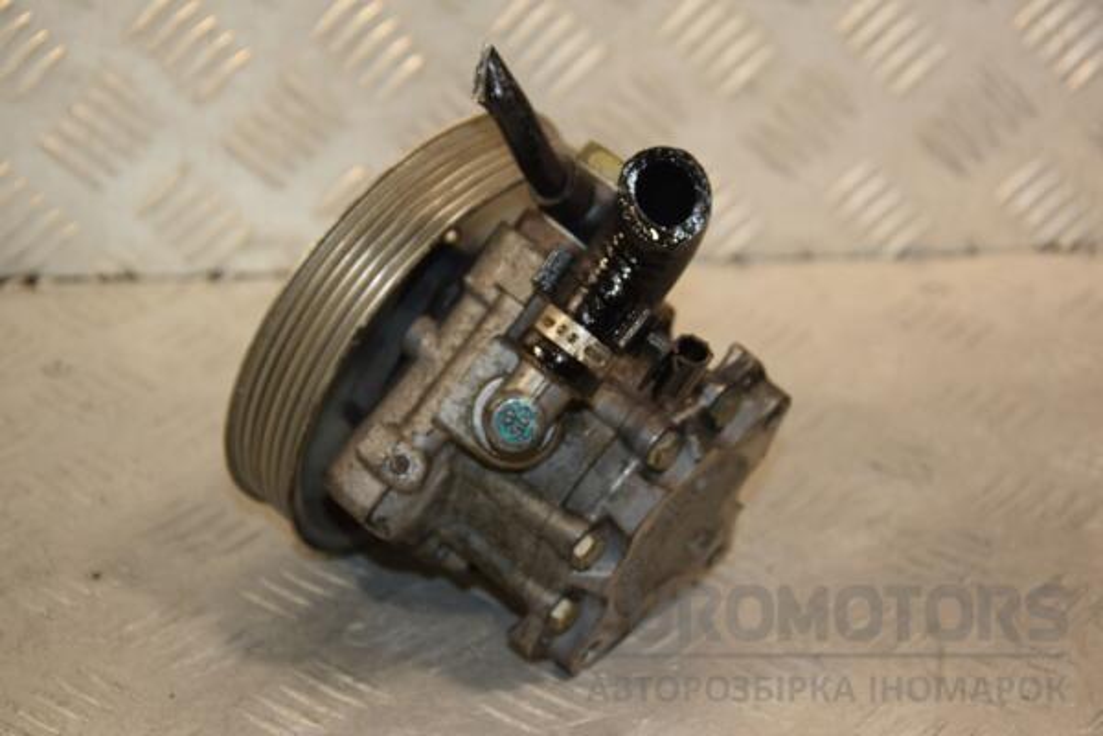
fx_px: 2849
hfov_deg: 21.9
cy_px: 368
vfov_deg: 14.7
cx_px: 552
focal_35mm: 93
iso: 800
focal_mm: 62
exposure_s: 1/200
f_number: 5.6
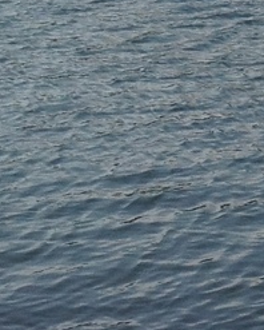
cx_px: -128
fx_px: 2156
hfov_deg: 6.9
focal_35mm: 221
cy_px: 49
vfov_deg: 8.7
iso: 50
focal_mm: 4.28
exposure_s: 1/2632
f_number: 2.4
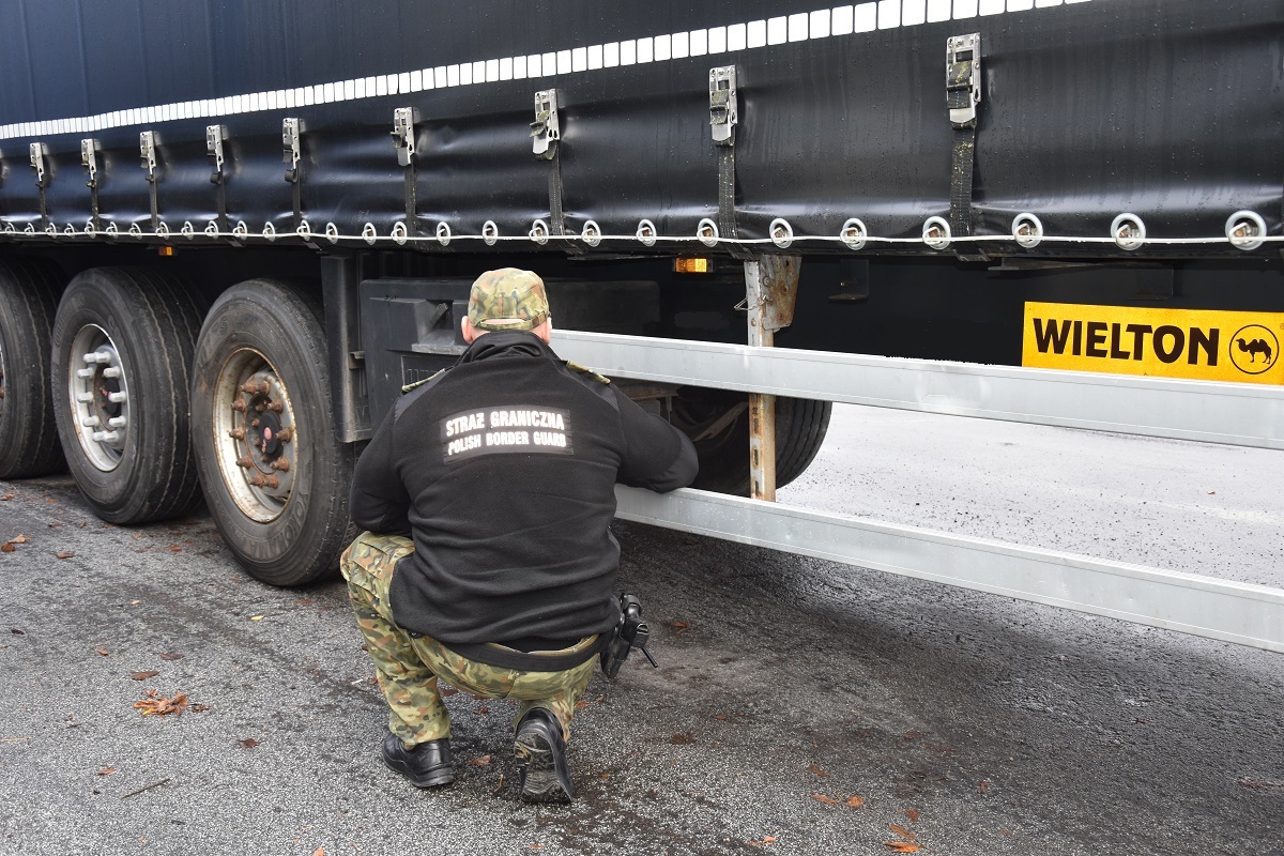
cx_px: 642
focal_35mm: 42
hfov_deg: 46.4
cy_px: 428
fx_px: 1498
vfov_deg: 31.9
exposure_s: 1/125
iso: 450
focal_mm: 28
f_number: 5.6
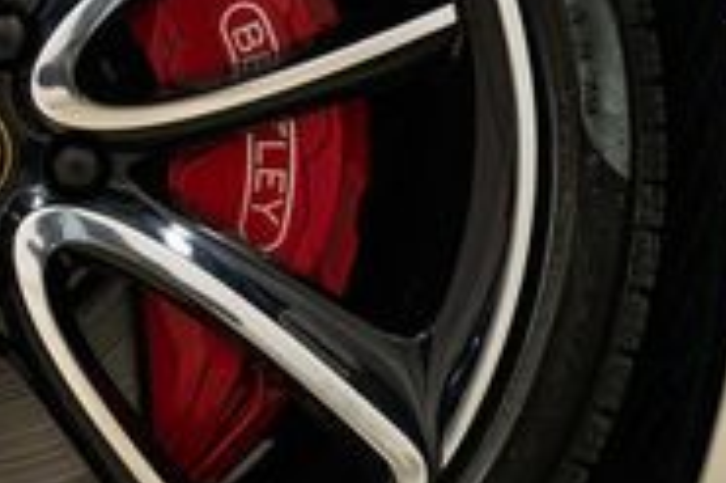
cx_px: -67
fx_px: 2095
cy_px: 171
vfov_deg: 13.1
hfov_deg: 18.9
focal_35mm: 104
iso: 1250
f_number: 4
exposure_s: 1/125
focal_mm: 30
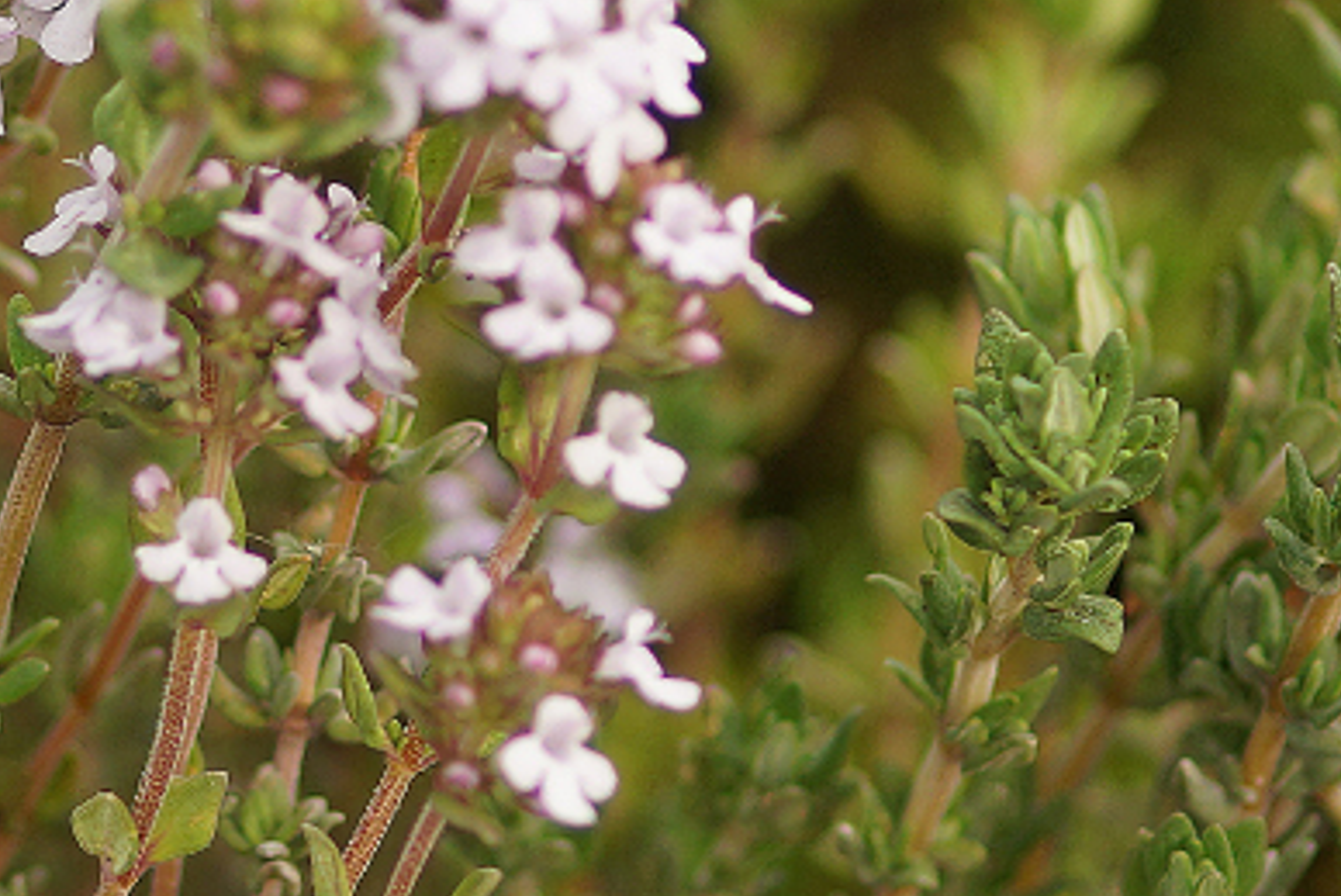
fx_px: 17290
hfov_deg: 4.4
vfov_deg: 3.0
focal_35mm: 464
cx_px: 498
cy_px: 24
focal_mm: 100
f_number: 2.8
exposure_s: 1/320
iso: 100
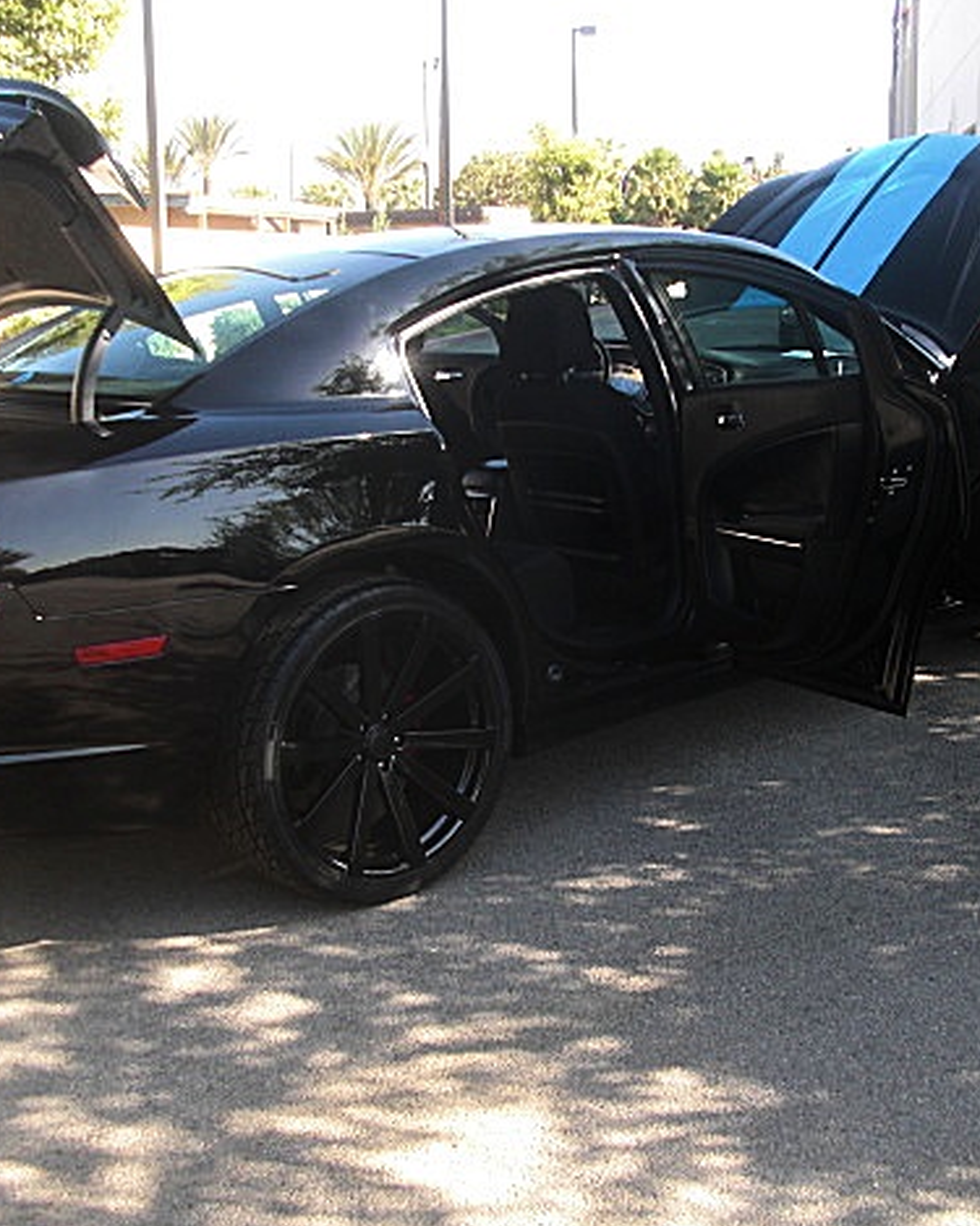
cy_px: 620
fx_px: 1741
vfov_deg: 38.8
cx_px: 507
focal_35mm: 48
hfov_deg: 31.4
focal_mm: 6.3
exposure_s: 1/125
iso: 50
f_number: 2.8
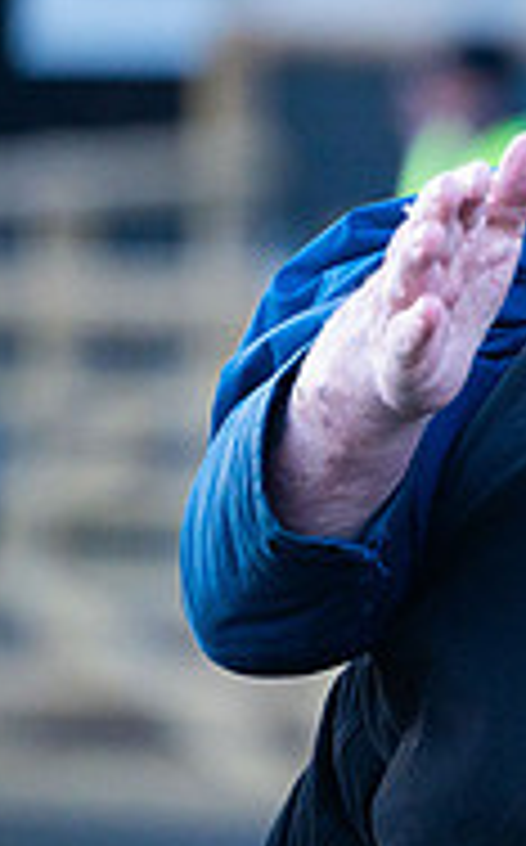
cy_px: 356
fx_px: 14471
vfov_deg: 3.3
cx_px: 1268
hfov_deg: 2.1
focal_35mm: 629
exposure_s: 1/1250
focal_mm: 200
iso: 1250
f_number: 3.5
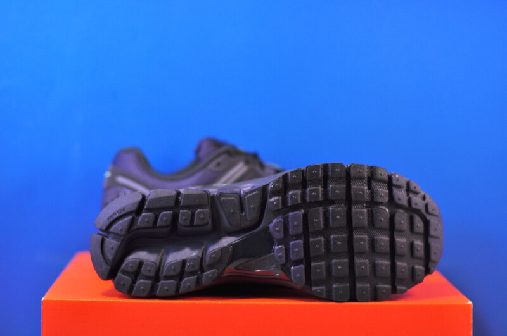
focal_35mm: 75
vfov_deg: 18.1
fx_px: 1055
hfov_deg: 27.0
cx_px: 254
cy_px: 168
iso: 250
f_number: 2
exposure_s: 1/320
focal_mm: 50
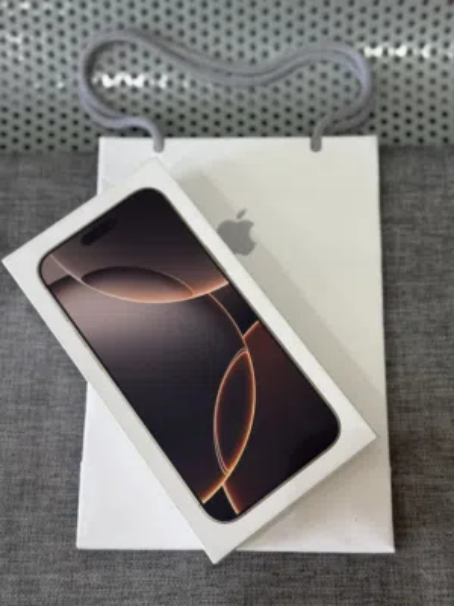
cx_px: 227
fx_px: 839
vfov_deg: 39.7
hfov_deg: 30.3
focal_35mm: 48
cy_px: 303
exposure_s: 1/100
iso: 80
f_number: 1.78
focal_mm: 6.76
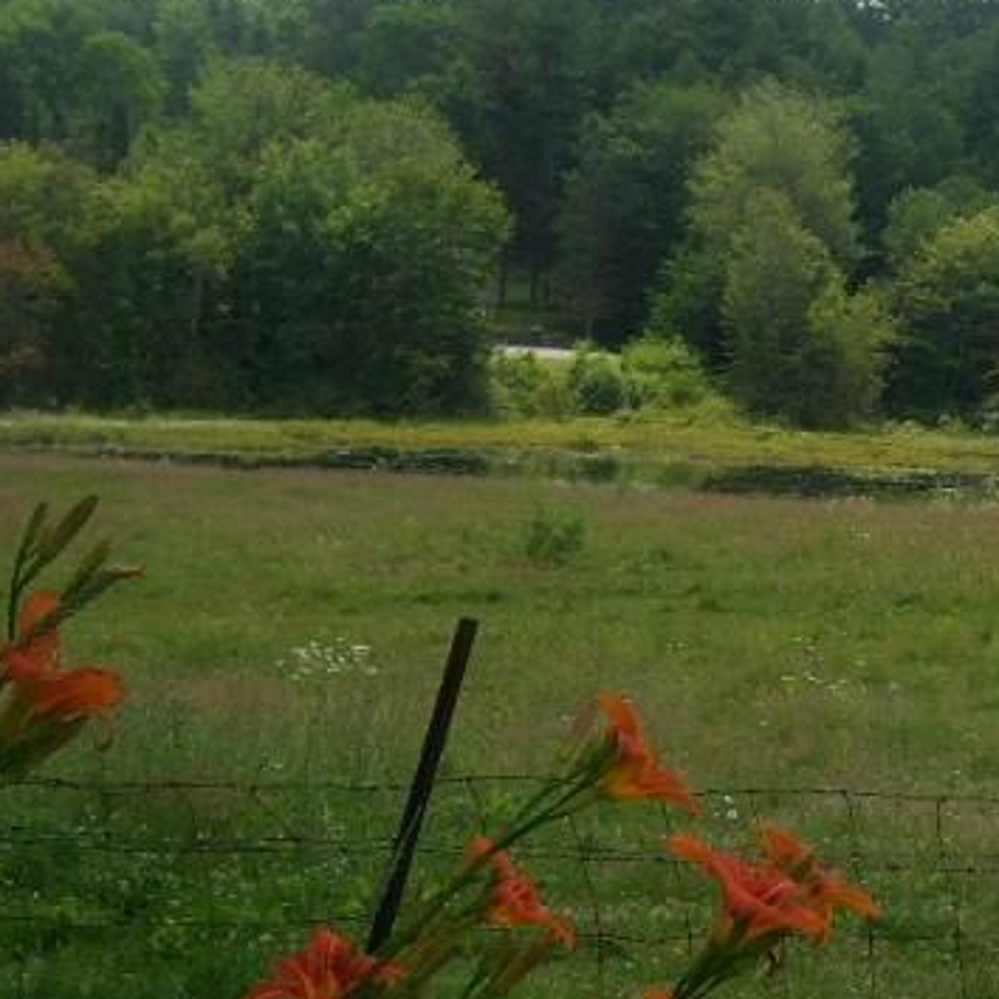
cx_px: 1005
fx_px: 3004
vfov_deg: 18.8
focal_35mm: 92
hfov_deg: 18.4
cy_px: 635
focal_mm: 7.5
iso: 80
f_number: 2.8
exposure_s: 1/640
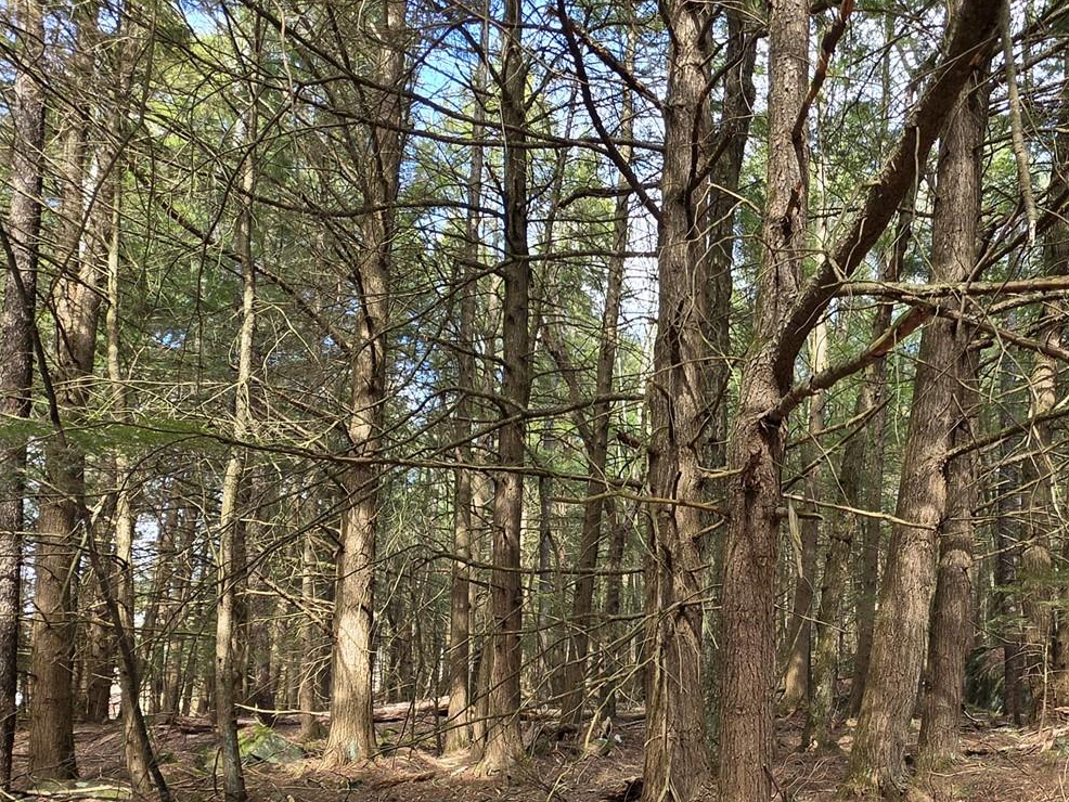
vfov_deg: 48.4
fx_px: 834
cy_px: 646
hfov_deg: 62.2
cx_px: 780
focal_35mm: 27
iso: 40
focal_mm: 2.2
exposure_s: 1/120
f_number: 1.9
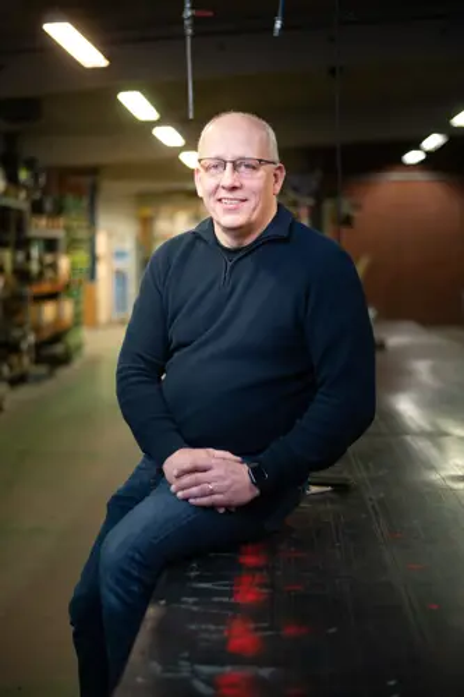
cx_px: 232
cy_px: 348
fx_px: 967
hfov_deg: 27.0
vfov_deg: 39.6
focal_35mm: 50
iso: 500
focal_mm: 50
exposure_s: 1/200
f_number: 1.8
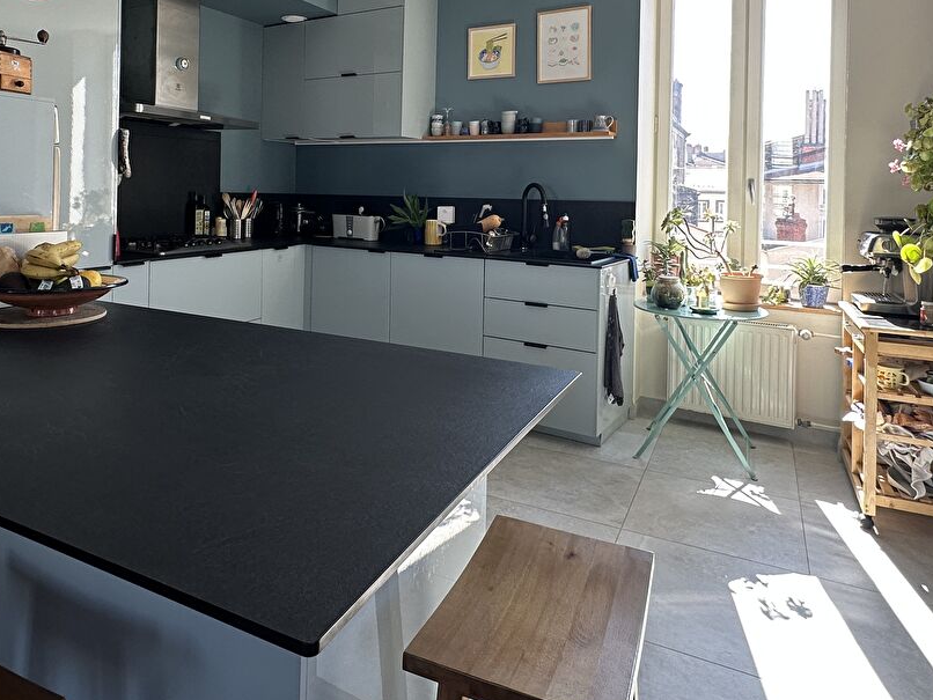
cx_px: 409
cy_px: 190
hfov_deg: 69.1
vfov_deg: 52.9
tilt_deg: +0.2
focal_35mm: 25
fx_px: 674
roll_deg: -1.4
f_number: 2.2
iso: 50
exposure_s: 1/99
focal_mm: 2.22
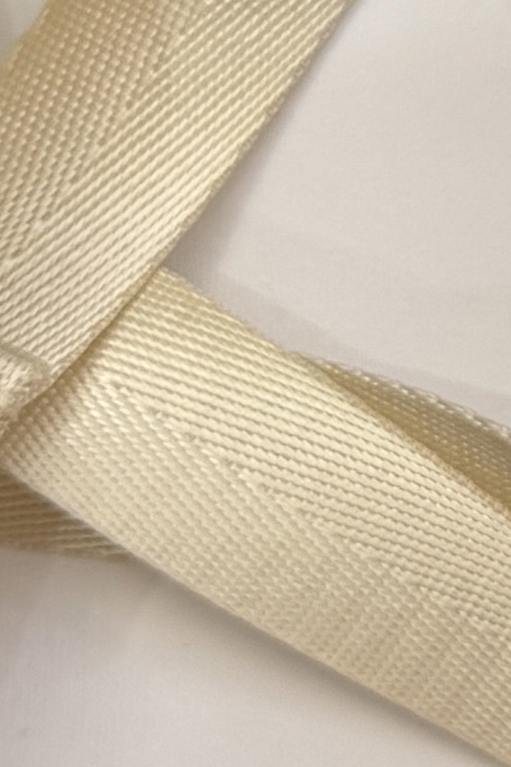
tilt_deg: -81.7
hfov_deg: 7.3
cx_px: 1360
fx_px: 3685
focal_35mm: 173
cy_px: -117
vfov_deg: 11.7
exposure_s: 1/100
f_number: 1.78
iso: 100
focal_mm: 6.76
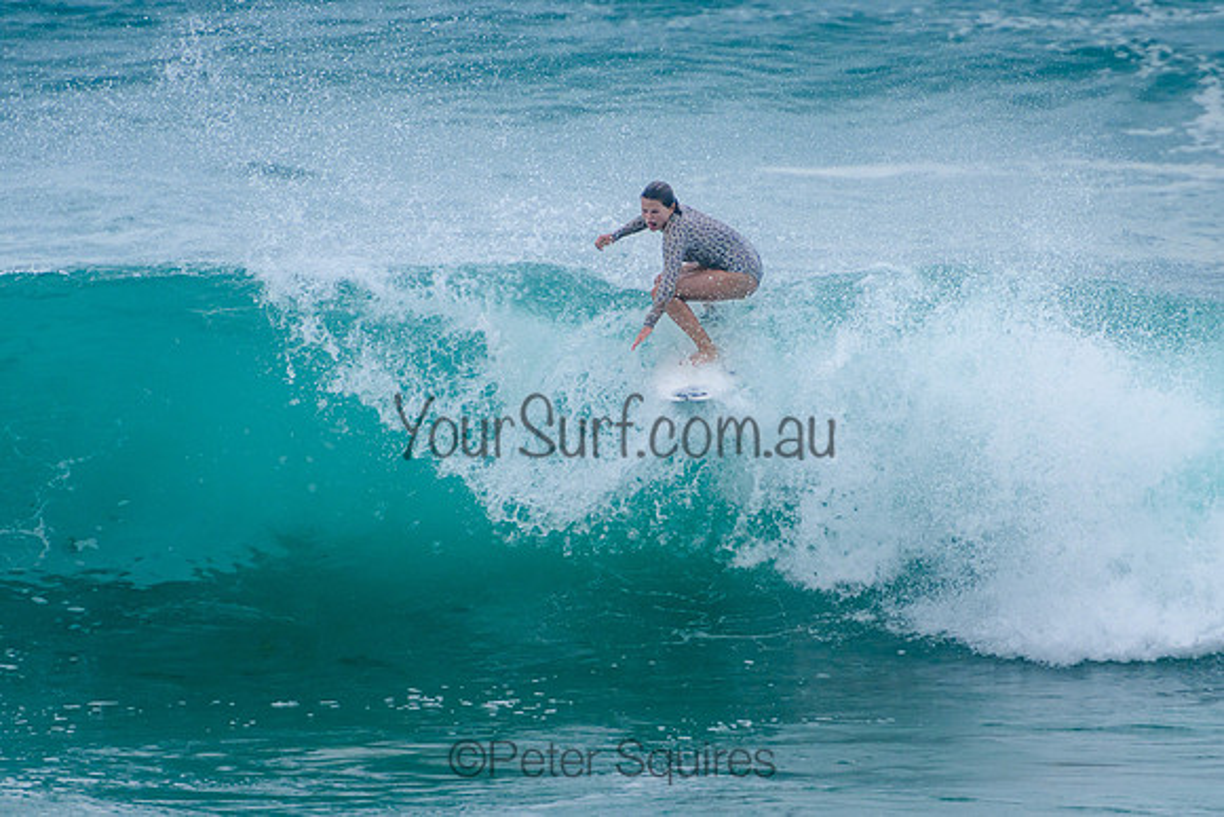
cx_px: 606
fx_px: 18715
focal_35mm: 550
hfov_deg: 3.7
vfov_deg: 2.5
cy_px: 374
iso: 500
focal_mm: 400
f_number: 6.3
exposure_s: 1/2000
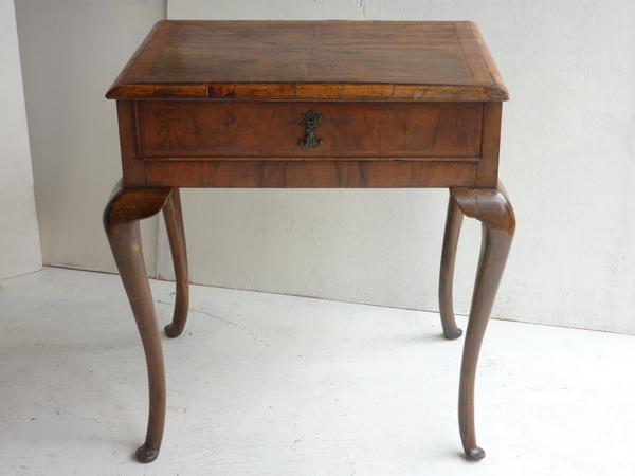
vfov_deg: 26.6
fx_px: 1009
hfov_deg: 34.9
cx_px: 318
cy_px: 238
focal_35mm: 55
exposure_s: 1/30
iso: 80
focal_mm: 9.1
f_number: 3.9
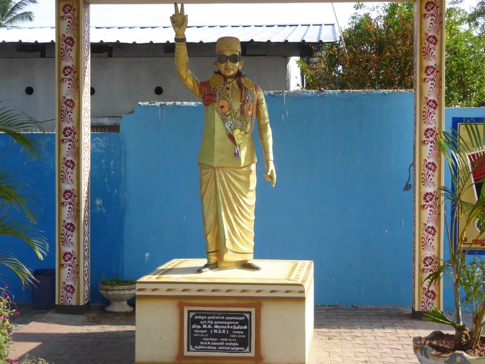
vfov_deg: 25.7
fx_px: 799
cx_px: 242
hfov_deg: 33.8
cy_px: 182
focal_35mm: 57
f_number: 4.1
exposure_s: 1/250
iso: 80
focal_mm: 9.6
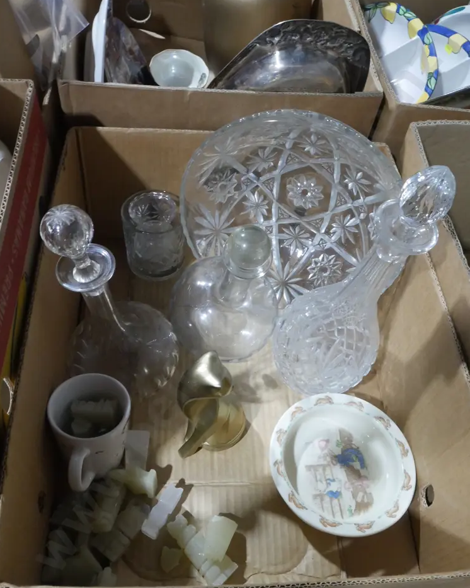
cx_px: 238
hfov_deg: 48.5
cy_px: 311
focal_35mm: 30
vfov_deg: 58.7
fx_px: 522
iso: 3200
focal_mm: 14
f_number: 10
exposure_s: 1/50
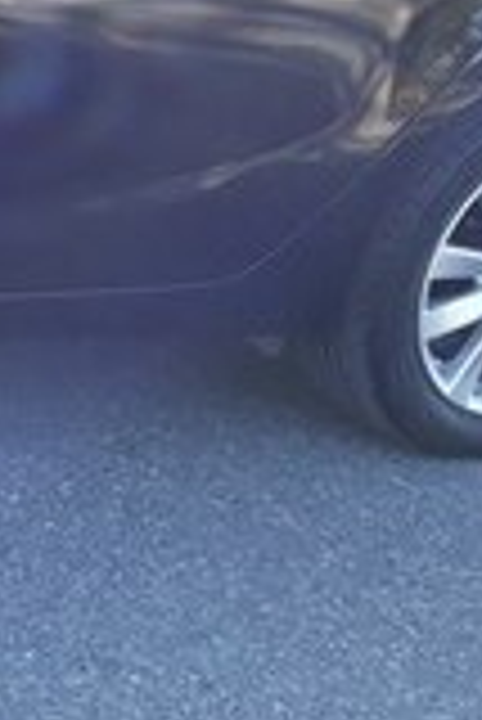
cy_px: 56
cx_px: -613
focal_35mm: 116
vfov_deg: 17.3
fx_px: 2324
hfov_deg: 10.5
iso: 40
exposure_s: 1/177
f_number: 1.9
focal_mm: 3.6
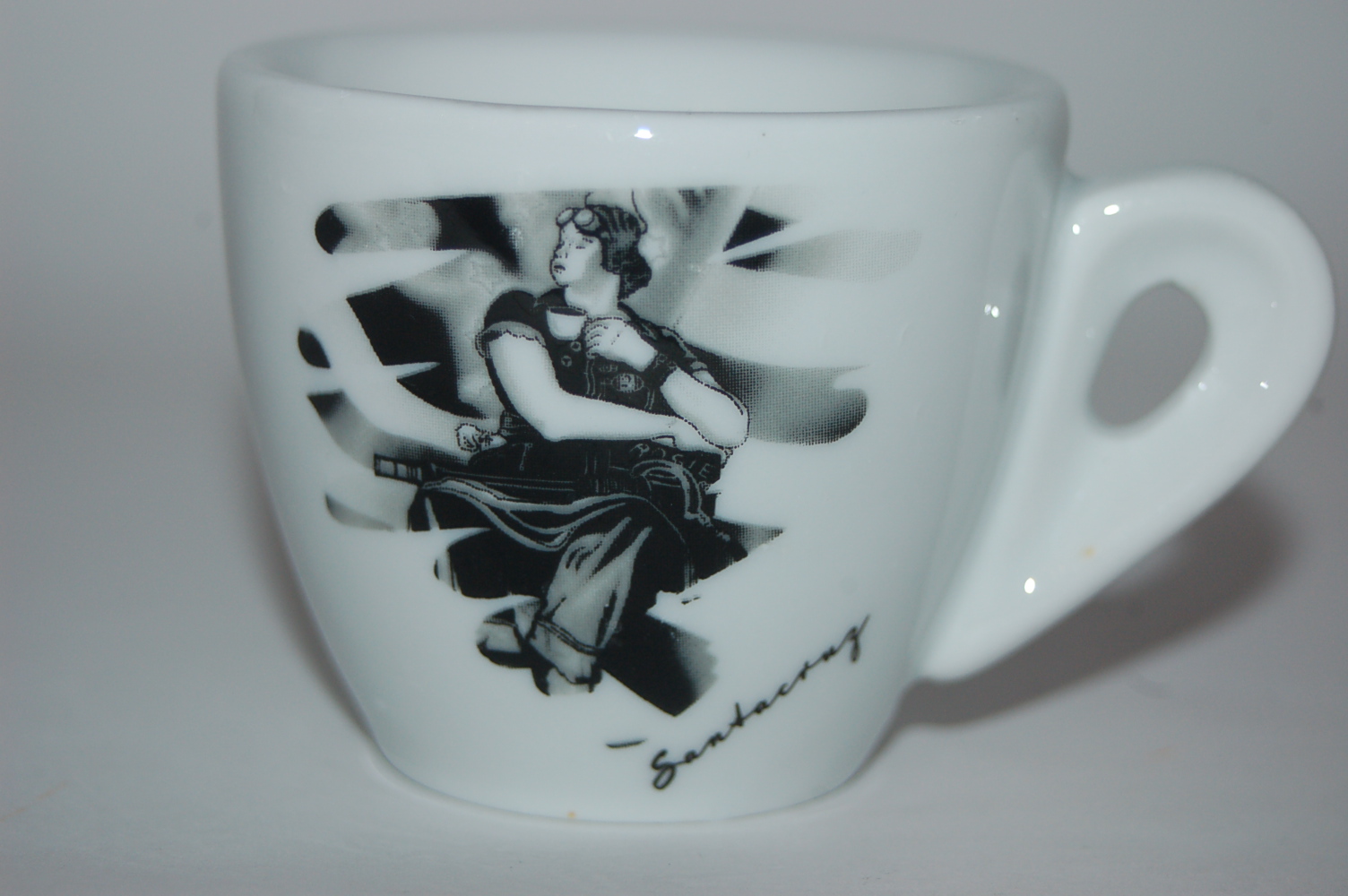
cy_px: 448
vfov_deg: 11.4
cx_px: 674
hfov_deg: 17.1
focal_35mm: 120
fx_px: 4489
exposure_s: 1/125
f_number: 7.1
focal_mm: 80
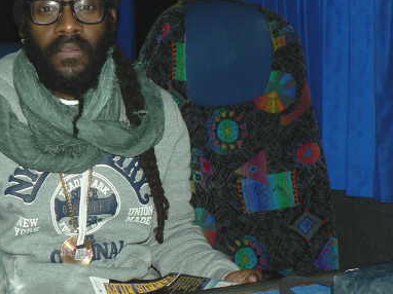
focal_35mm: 55
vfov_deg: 26.5
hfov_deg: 34.4
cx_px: 109
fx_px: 624
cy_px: 122
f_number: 2.8
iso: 100
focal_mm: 6
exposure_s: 1/60
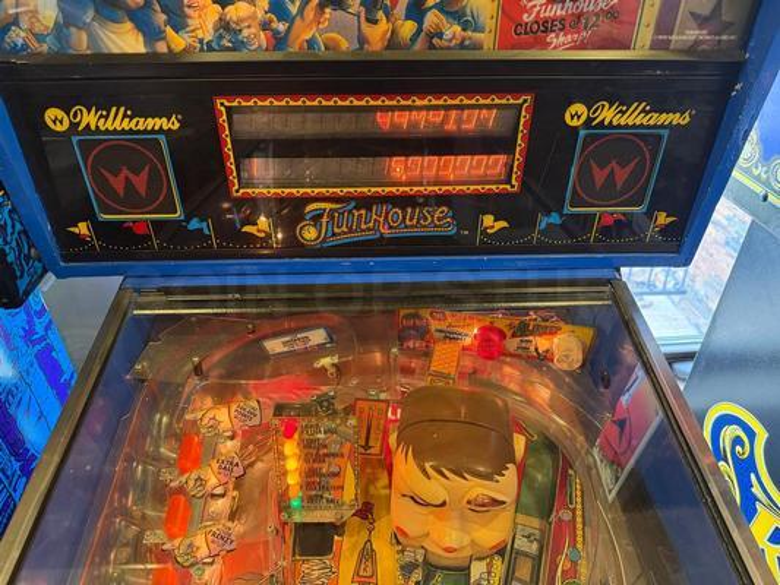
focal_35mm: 24
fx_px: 541
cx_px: 390
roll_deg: +0.5
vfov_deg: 56.8
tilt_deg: -30.6
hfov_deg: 71.6
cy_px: 292
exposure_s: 1/60
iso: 500
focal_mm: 6.76
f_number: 1.78
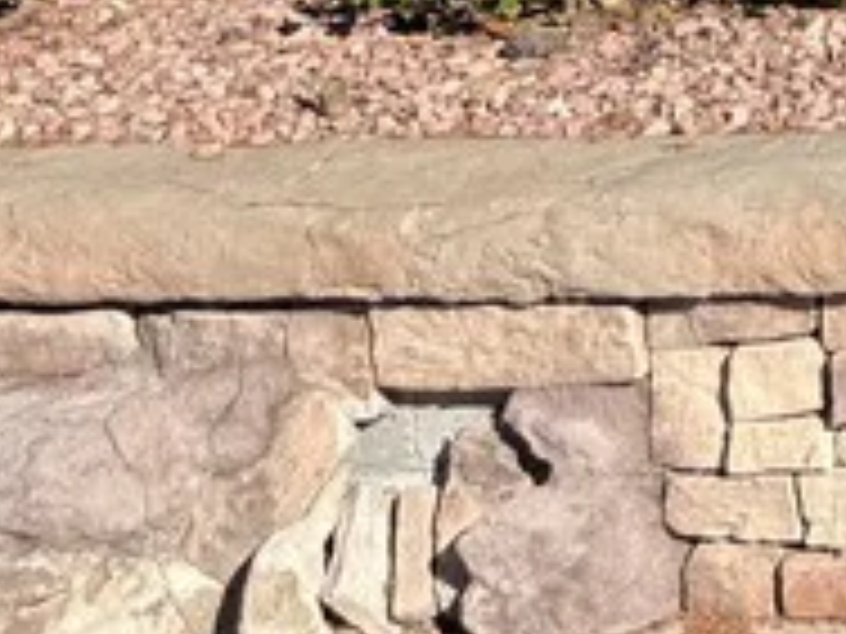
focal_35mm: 131
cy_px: -531
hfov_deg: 11.7
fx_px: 3202
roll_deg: +0.6
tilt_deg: -0.7
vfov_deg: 10.6
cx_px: 2174
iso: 80
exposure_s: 1/5714
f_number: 1.78
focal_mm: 6.76
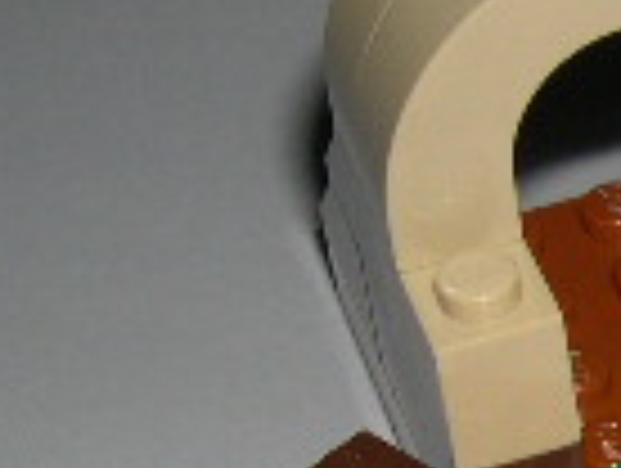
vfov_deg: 8.3
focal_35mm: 176
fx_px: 3163
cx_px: 945
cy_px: 639
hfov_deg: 10.8
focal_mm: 8
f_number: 7.6
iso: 100
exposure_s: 1/60
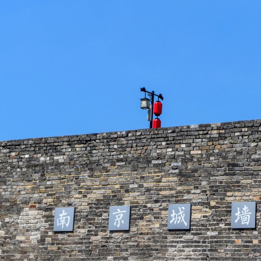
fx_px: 657
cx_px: 193
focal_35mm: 77
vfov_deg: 22.5
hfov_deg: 22.3
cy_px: 131
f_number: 6.7
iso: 400
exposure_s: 1/2000
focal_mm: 40
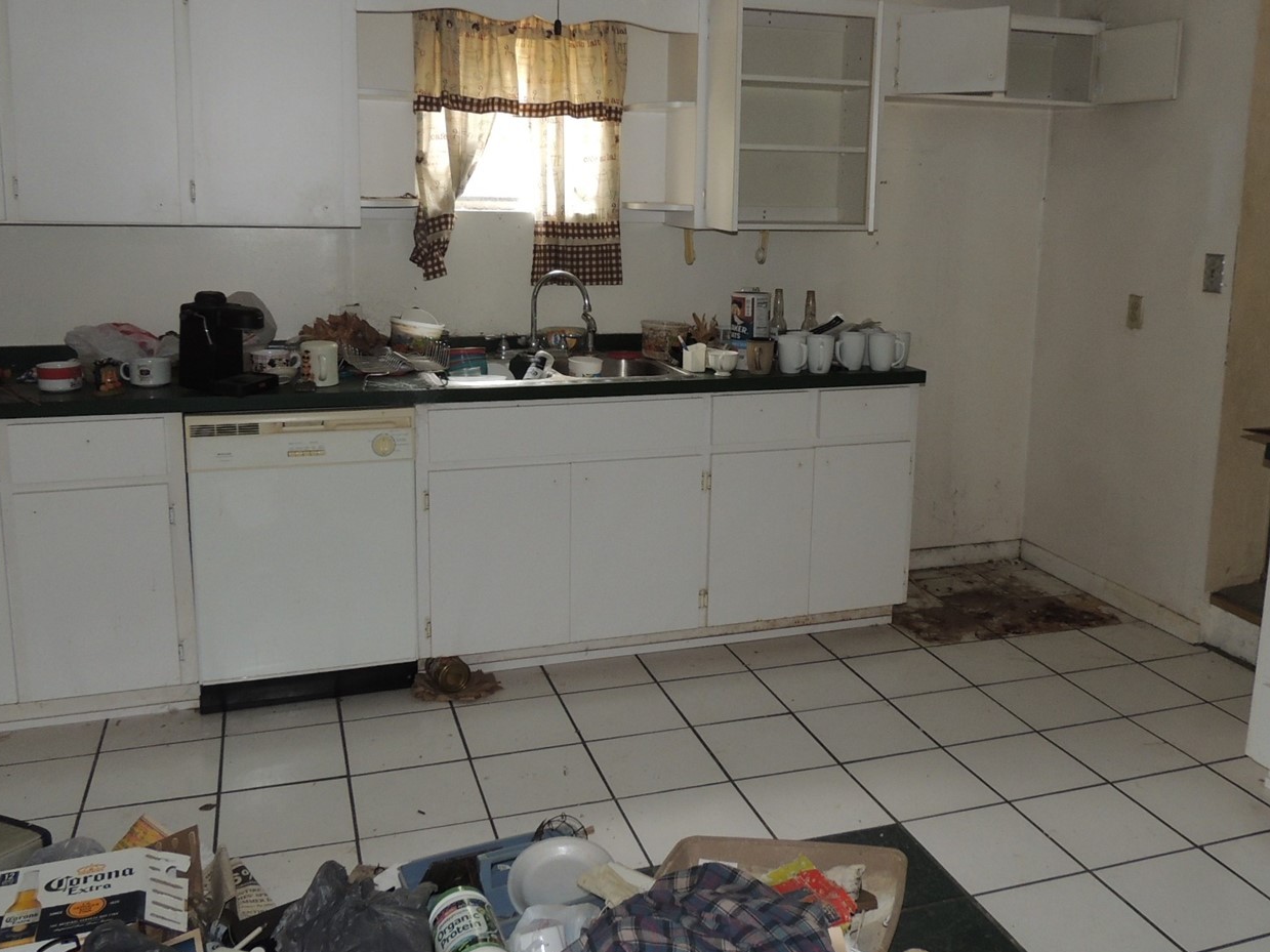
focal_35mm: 31
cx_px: 681
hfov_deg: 58.3
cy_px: 385
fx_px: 1137
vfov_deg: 45.2
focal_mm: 4.3
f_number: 3
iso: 200
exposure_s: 1/30
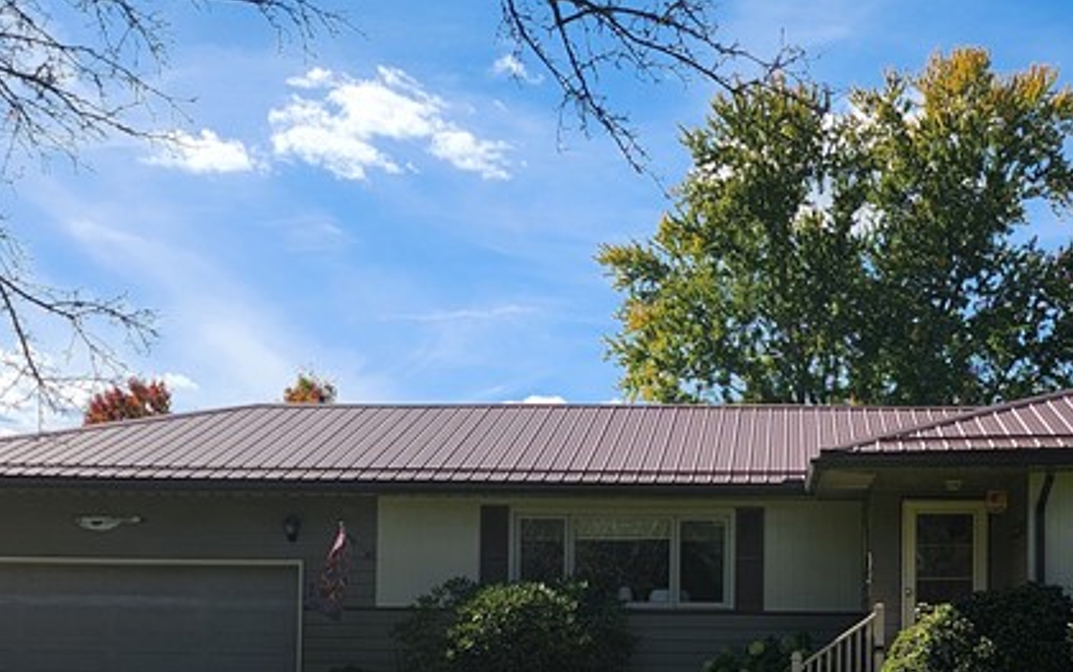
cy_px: 570
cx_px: 651
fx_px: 1814
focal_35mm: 62
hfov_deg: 32.8
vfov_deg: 20.7
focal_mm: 5
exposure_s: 1/3882
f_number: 1.8
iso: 50
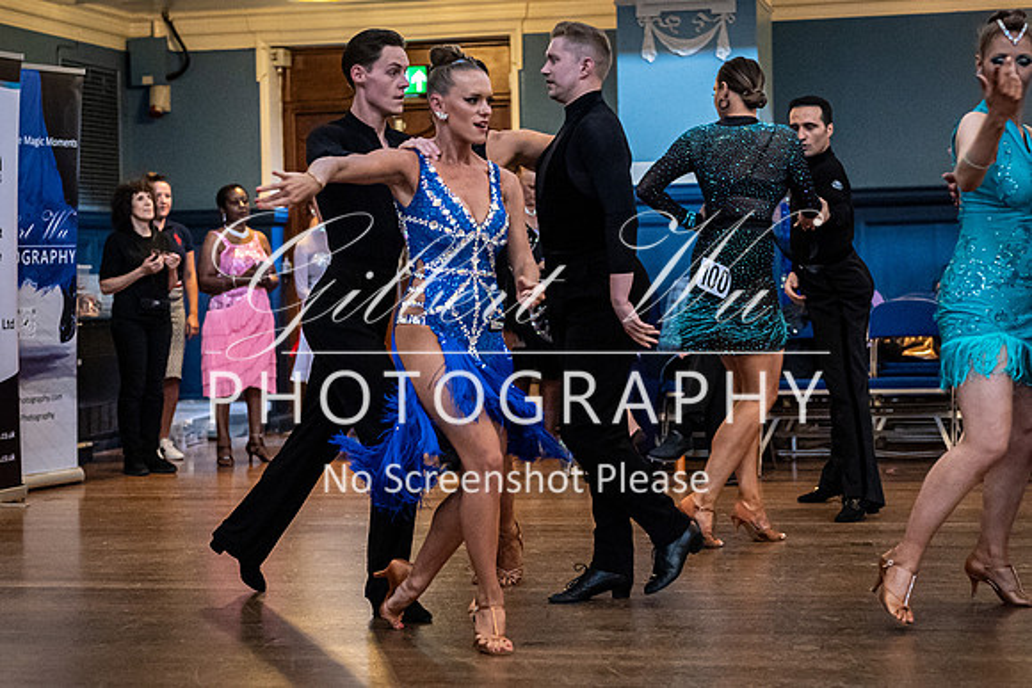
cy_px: 301
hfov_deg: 27.0
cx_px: 494
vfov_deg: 18.2
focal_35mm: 75
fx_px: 2149
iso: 6400
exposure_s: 1/500
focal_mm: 52
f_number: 2.2
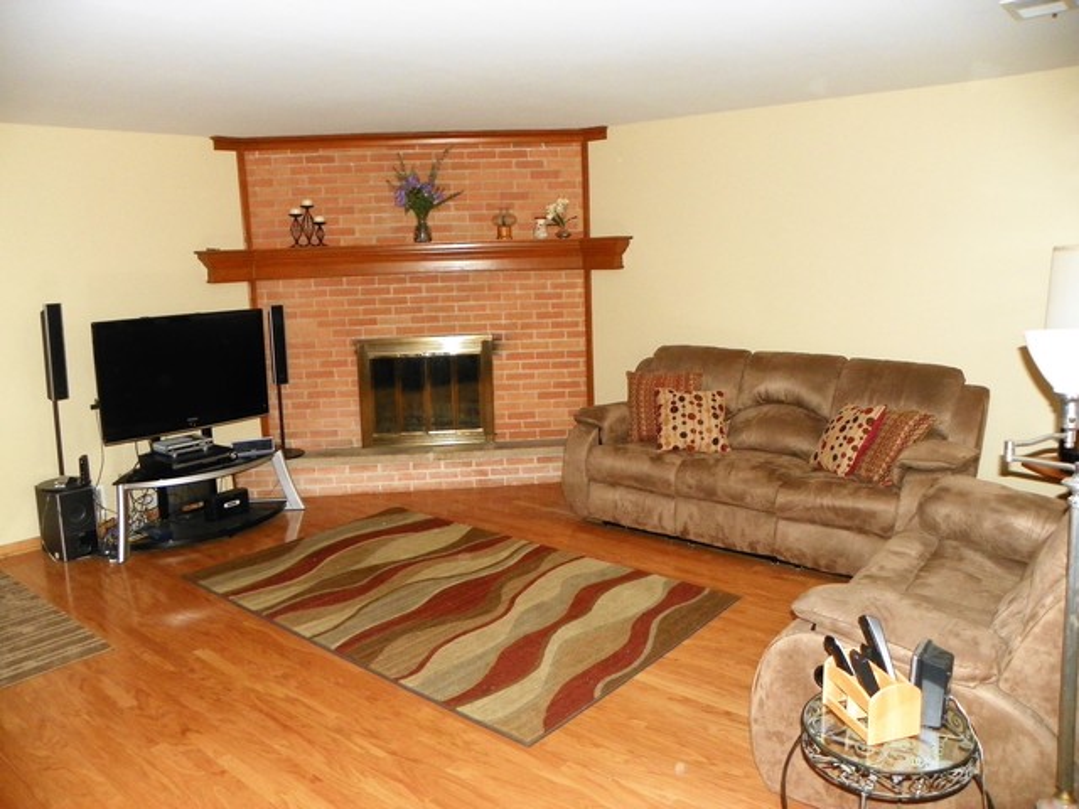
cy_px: 404
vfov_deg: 53.1
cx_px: 540
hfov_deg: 67.3
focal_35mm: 26
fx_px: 810
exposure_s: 1/125
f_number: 2.8
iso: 200
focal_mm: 4.6
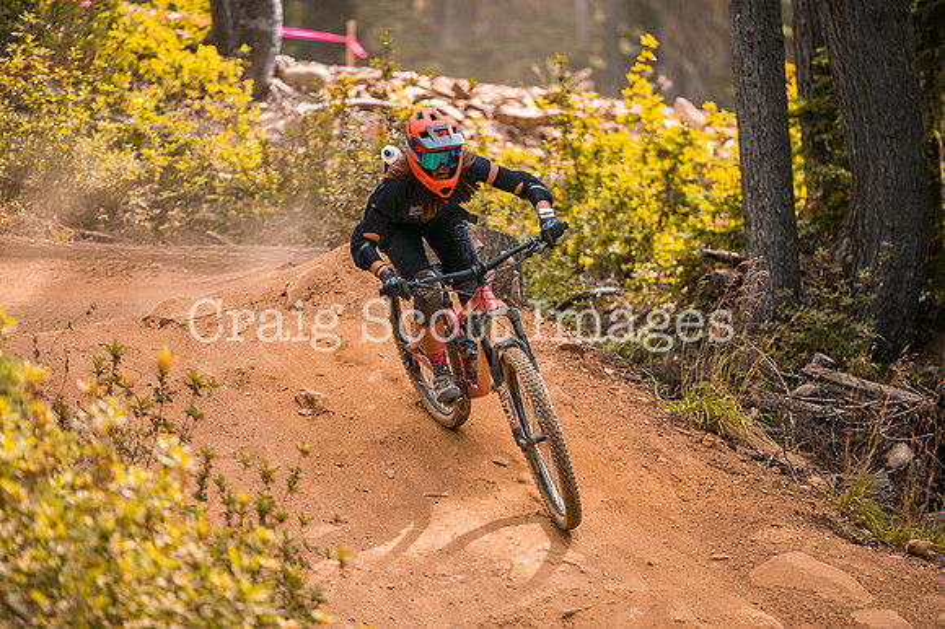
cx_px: 503
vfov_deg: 6.4
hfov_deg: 9.7
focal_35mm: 213
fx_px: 5587
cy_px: 294
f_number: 2.8
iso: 250
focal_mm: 200
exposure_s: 1/1600
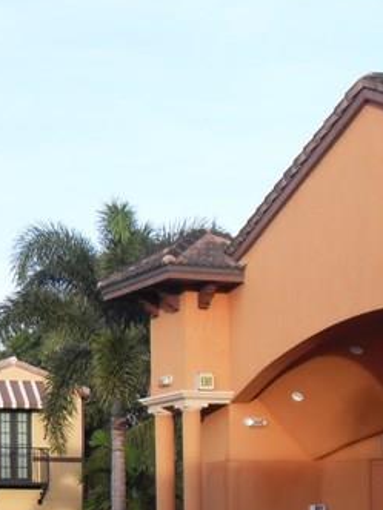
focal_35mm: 105
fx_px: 1549
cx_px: 40
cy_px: 499
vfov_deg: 18.3
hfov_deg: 14.0
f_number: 2.8
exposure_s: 1/250
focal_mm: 6.3
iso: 80
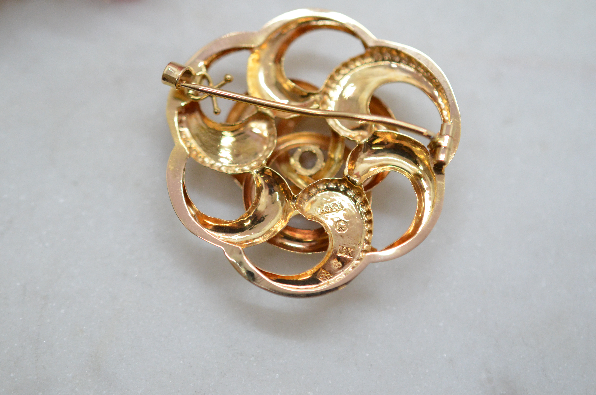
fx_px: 991
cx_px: 298
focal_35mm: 60
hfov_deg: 33.5
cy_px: 198
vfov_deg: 22.5
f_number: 4
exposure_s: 1/1600
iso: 2500
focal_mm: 40
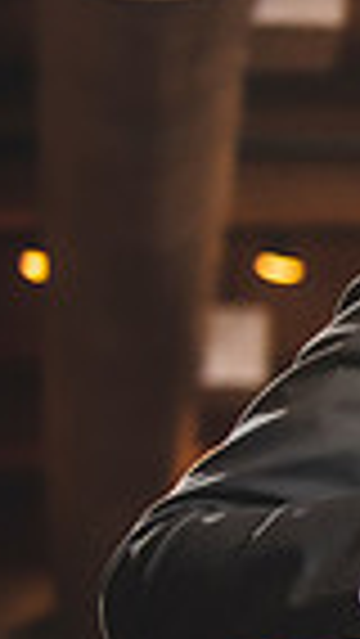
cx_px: 1278
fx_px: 5085
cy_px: 457
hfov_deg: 3.9
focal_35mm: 300
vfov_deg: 7.2
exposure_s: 1/200
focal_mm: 70
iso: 800
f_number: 2.8
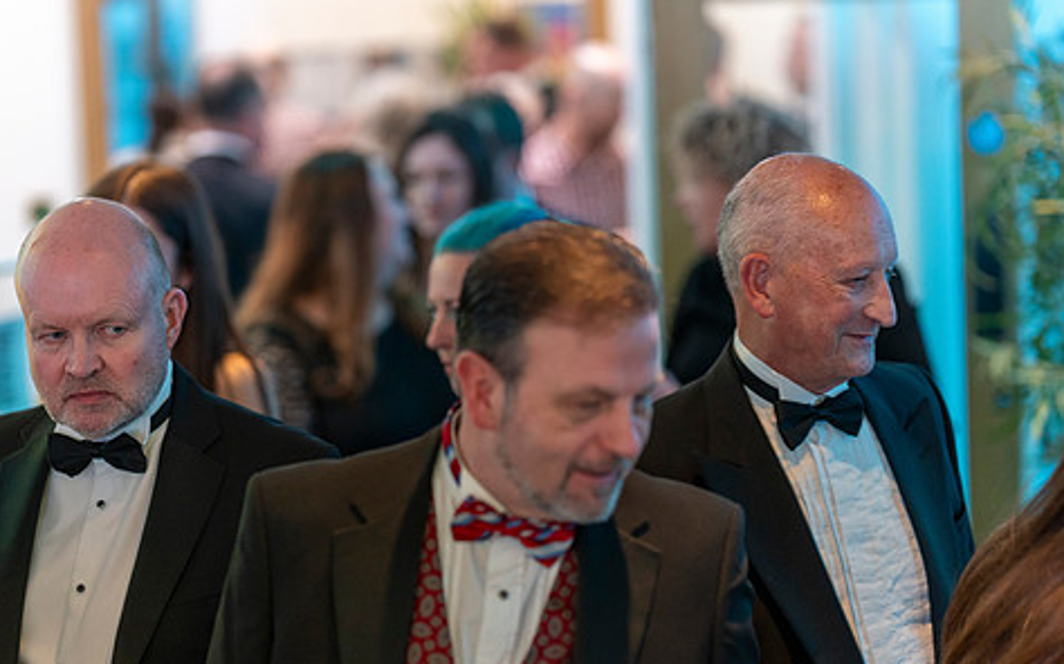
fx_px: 3073
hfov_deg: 19.6
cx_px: 469
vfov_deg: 12.3
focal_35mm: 106
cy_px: 394
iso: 1250
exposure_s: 1/160
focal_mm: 85
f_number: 1.6
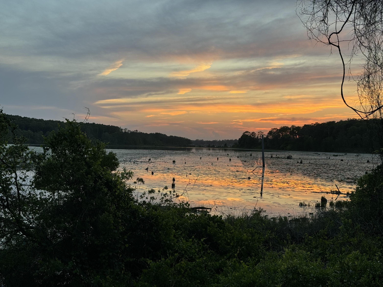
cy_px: 144
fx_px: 531
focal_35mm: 48
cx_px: 192
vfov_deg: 30.3
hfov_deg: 39.7
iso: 50
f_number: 1.78
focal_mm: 6.76
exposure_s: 1/169
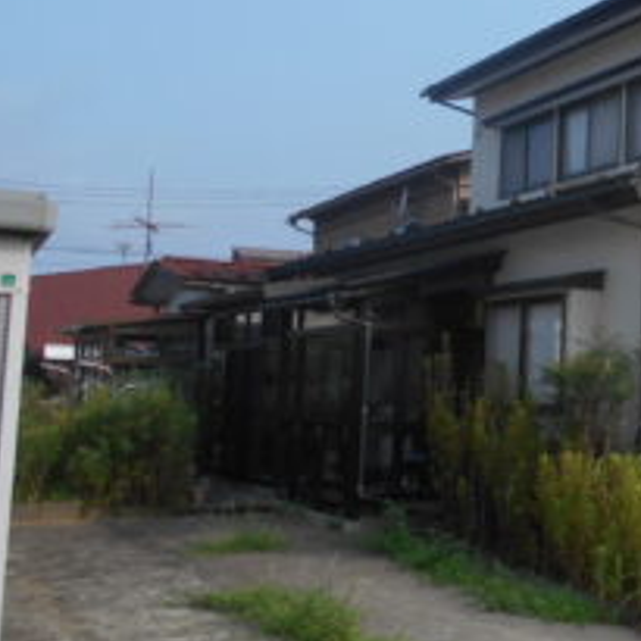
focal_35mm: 56
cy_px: 261
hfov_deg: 27.4
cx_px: 741
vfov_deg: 30.5
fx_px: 1173
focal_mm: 4.6
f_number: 3.2
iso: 80
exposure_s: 1/1000
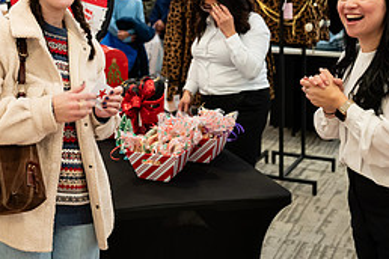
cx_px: 92
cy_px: 3
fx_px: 746
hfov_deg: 28.8
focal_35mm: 69
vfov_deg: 19.2
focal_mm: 30
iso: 1000
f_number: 3.2
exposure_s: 1/125
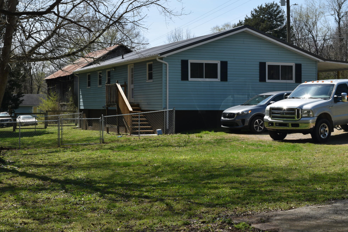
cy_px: 100
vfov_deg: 22.0
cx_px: 105
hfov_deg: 32.1
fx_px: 597
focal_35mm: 62
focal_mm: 27
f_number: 10
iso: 100
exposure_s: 1/200
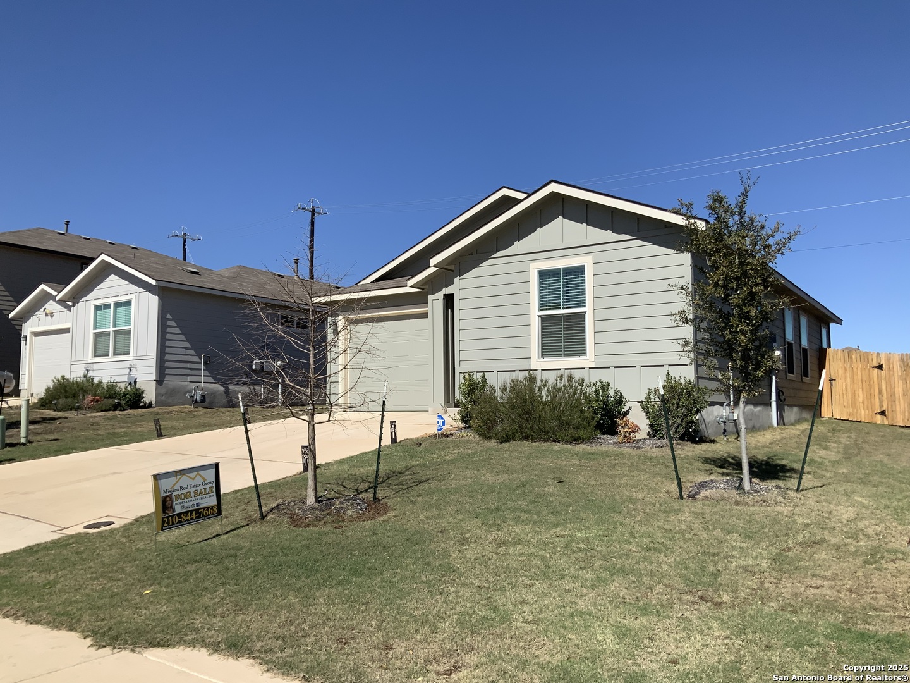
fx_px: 762
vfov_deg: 48.2
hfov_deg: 61.7
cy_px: 342
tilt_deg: +5.0
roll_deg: +1.0
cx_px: 455
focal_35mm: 29
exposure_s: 1/3322
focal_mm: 3
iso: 20
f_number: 1.8
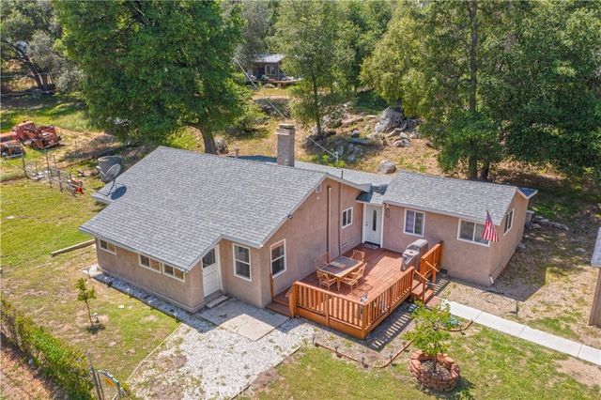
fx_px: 467
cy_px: 200
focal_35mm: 28
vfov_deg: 46.4
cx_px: 300
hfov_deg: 65.5
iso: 100
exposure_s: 1/400
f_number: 5.6
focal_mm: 10.26
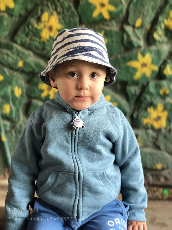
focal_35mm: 52
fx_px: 345
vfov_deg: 36.8
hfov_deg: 28.0
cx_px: 86
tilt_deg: -8.4
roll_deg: -0.6
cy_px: 115
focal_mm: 6
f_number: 2.4
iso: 40
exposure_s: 1/50
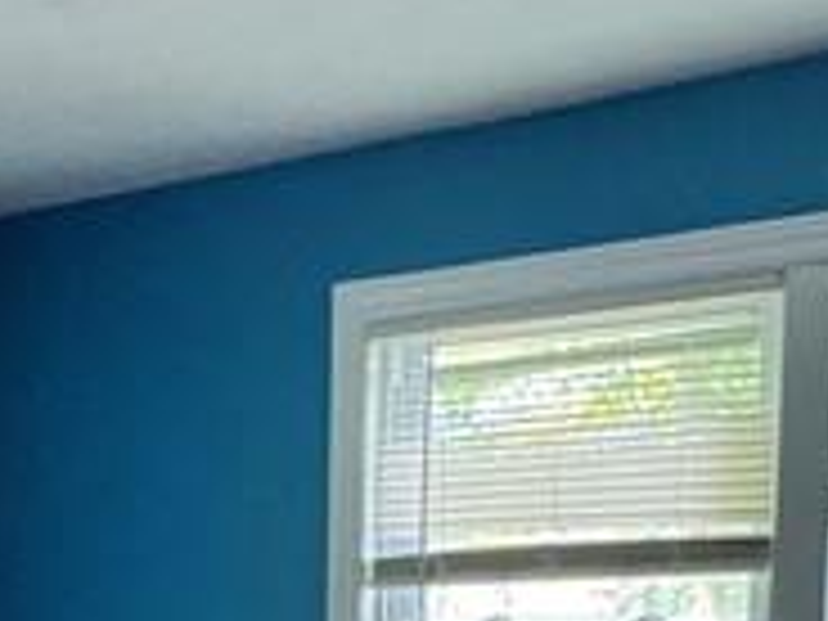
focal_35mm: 78
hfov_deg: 24.7
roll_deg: -0.2
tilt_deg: -8.0
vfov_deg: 17.4
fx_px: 1866
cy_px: 878
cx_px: 207
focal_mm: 2.22
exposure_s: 1/60
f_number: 2.2
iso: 250
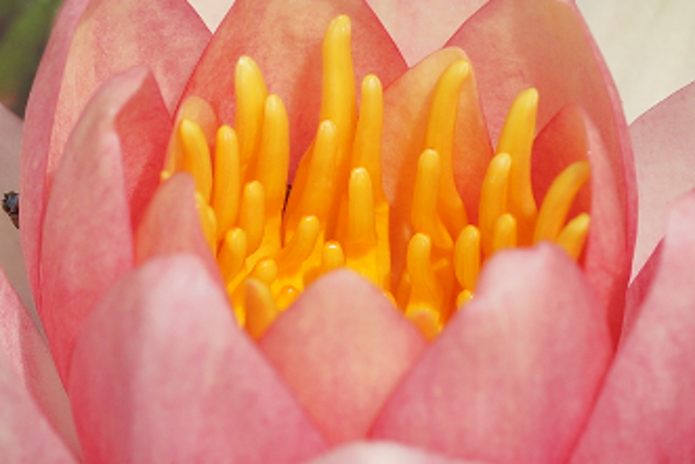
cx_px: 178
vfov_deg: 2.5
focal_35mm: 543
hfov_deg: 3.8
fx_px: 10487
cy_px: 258
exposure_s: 1/400
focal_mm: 100
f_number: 5.6
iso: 100
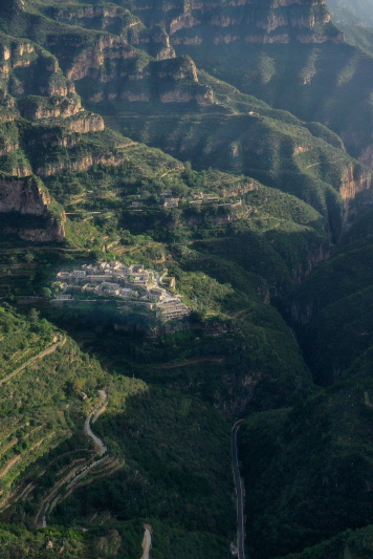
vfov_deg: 31.5
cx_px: 375
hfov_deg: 20.9
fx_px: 978
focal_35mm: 63
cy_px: 173
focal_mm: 10.26
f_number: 7.1
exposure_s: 1/200
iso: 100
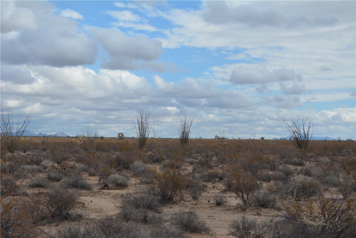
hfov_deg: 24.6
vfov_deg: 16.6
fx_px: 816
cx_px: 178
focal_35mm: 82
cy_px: 119
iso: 400
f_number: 7.1
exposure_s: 1/2000
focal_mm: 55
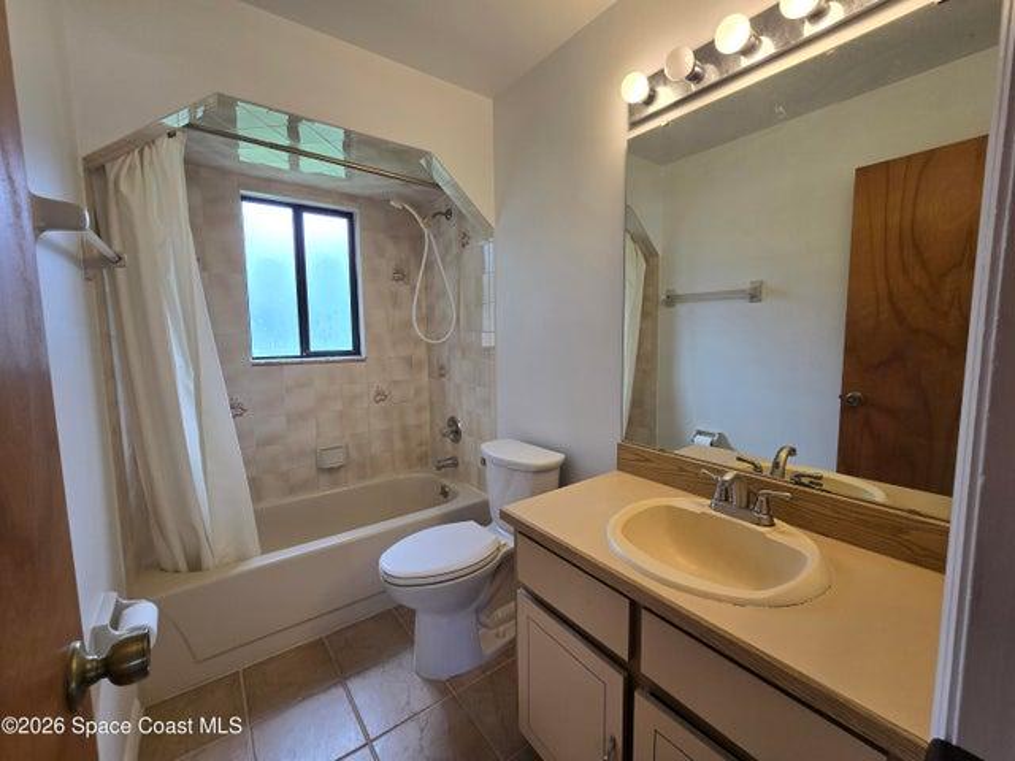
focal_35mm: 13
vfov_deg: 89.9
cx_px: 508
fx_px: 381
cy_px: 380
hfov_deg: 106.2
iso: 50
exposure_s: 1/60
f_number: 2.2
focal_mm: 2.2
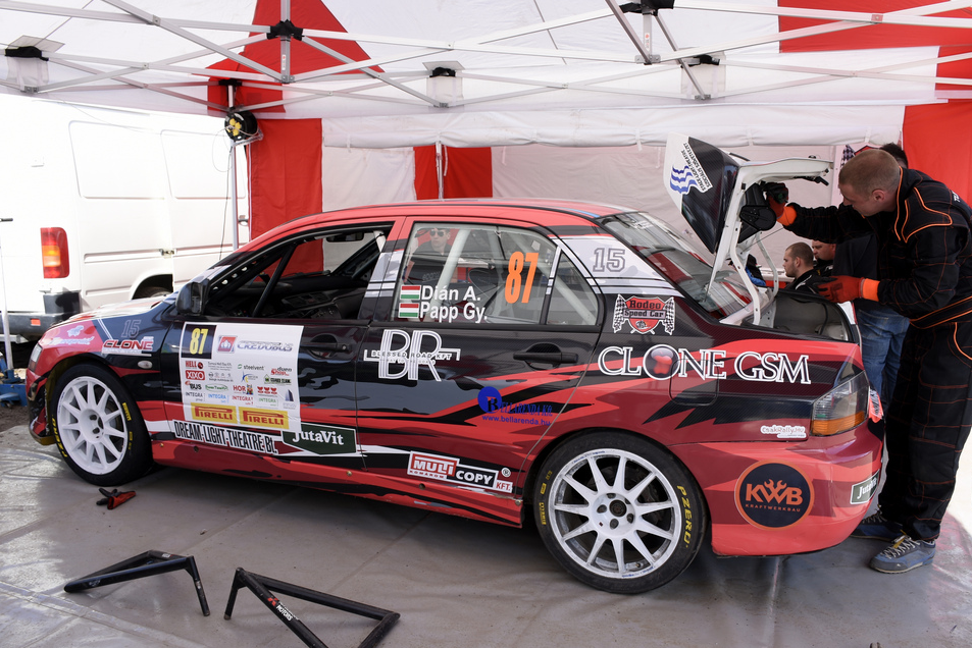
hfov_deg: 63.6
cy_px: 322
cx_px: 505
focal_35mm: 29
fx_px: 783
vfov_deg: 45.0
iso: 100
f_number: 8
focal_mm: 18
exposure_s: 1/100
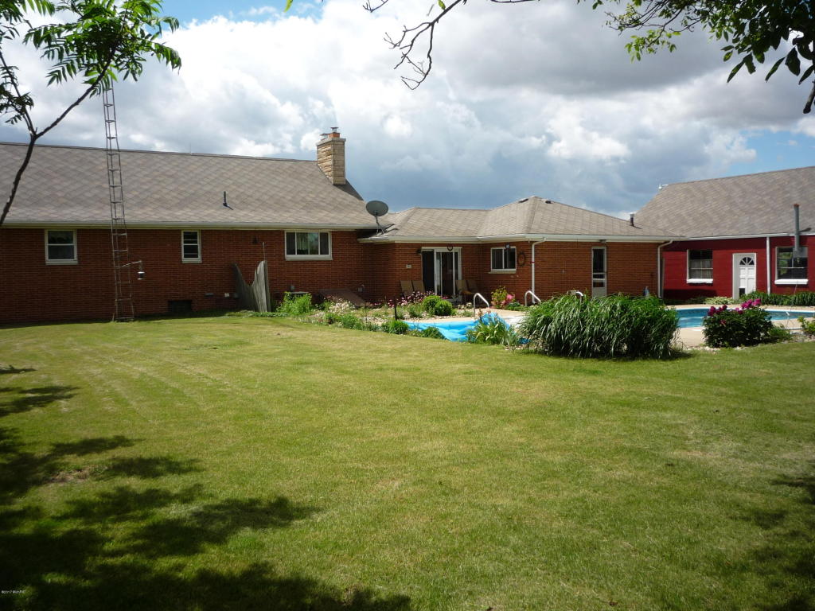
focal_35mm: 32
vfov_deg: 44.2
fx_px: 753
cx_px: 408
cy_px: 306
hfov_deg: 56.8
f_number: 5
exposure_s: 1/400
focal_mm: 5.2
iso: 100
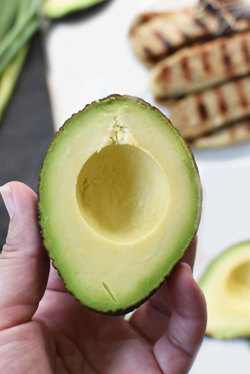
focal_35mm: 52
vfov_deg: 37.9
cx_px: 125
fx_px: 547
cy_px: 187
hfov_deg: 25.8
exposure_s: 1/100
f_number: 5
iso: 800
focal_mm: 35
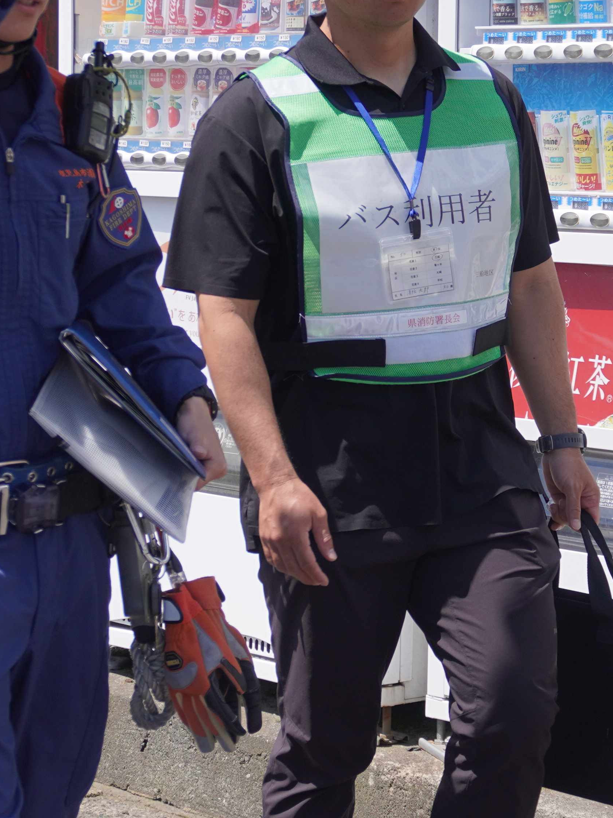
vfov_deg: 16.5
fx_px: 2816
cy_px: 446
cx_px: 350
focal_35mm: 119
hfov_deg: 12.4
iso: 100
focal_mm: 31
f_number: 5
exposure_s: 1/640
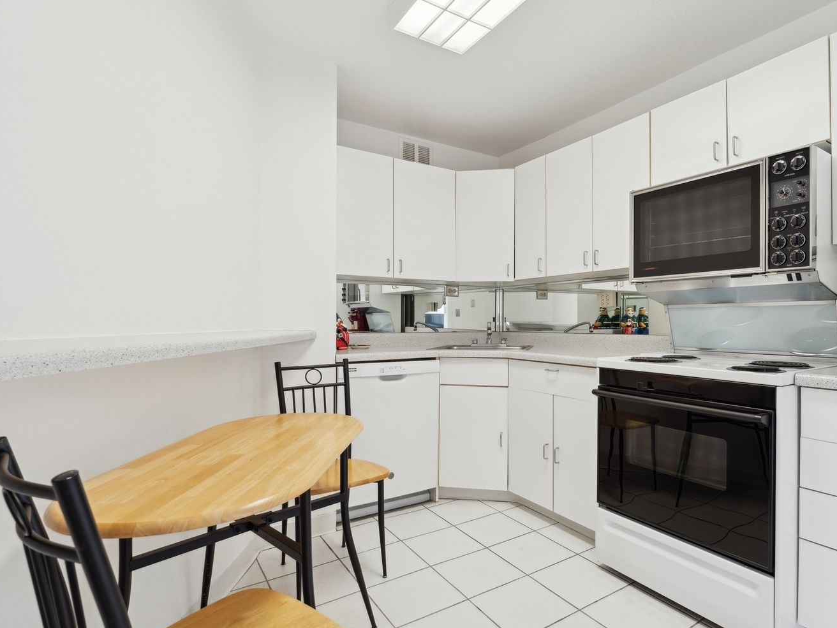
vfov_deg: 68.7
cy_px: 324
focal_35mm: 19
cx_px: 499
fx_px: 459
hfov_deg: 83.7
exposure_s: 1/25
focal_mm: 16
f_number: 8
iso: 320
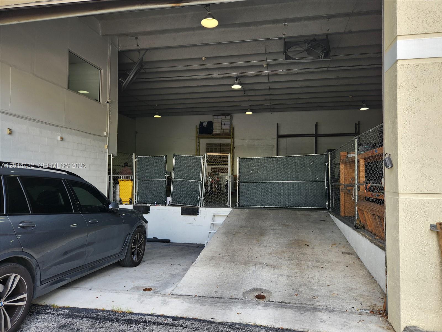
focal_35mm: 23
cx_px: 221
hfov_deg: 73.9
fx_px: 294
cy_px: 166
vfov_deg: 58.9
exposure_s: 1/206
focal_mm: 5.4
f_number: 1.8
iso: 20
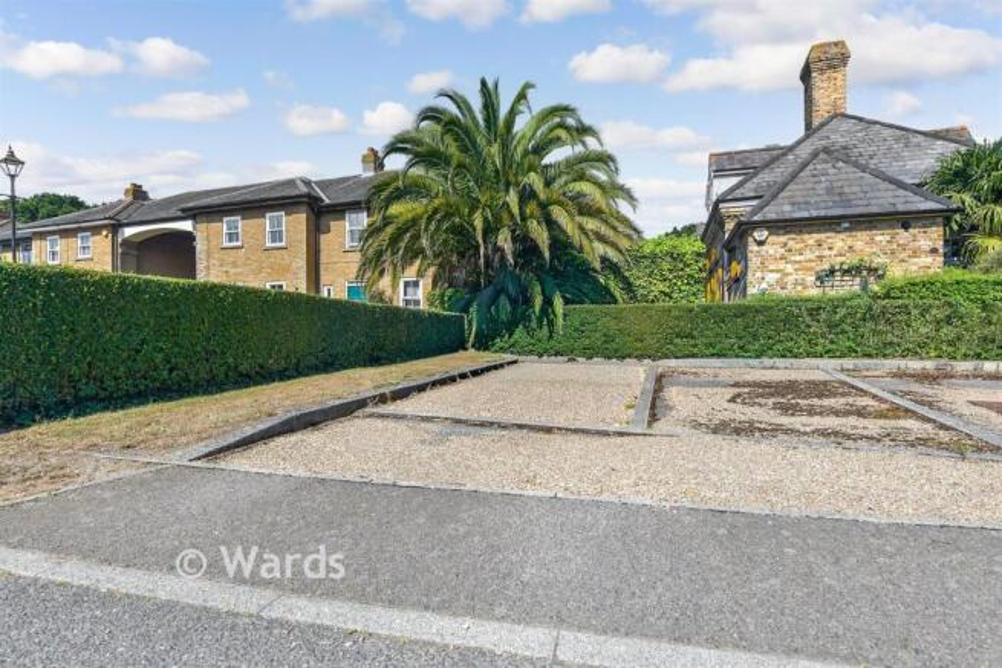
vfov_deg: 70.5
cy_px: 334
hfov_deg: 93.3
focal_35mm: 17
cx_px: 501
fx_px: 473
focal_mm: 11.5
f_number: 8
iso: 160
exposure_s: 1/640
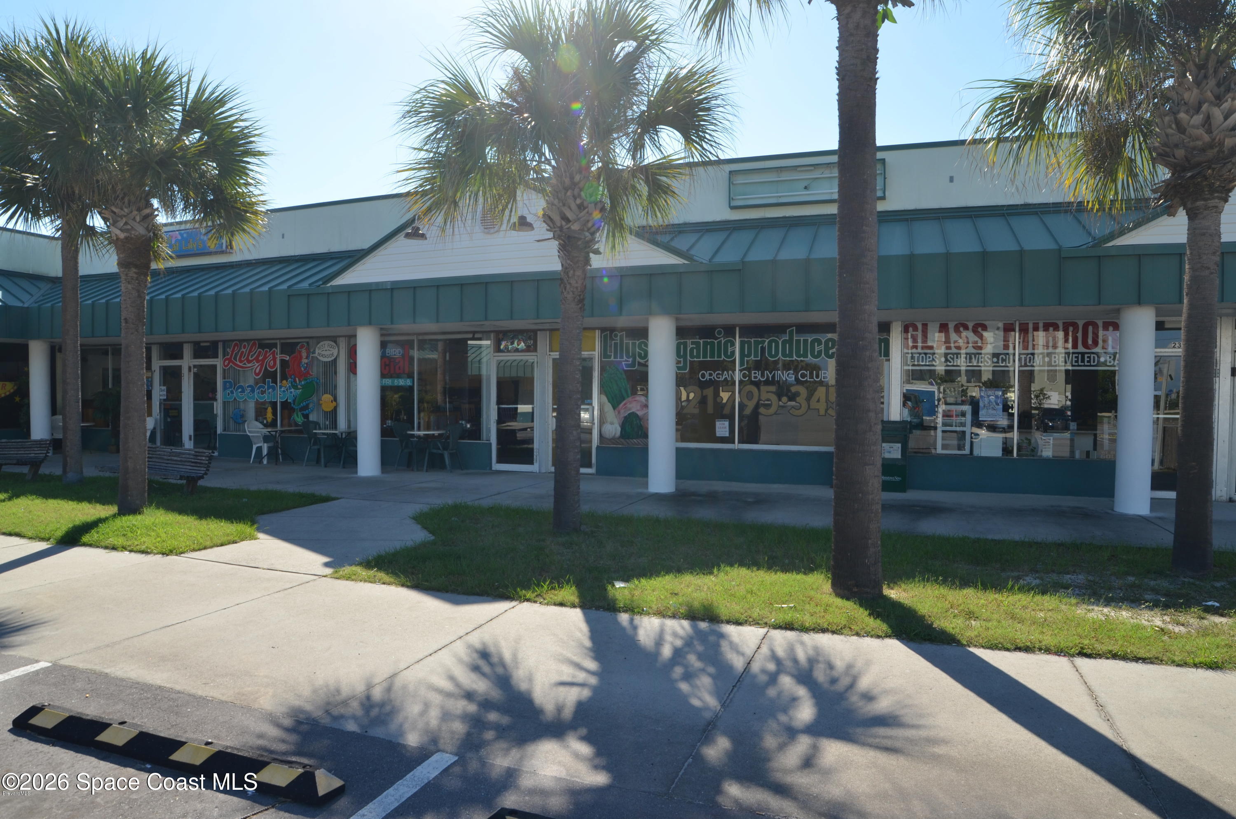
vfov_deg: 59.3
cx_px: 618
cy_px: 410
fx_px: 720
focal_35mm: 21
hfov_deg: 81.3
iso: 140
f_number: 8
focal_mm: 14
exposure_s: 1/250
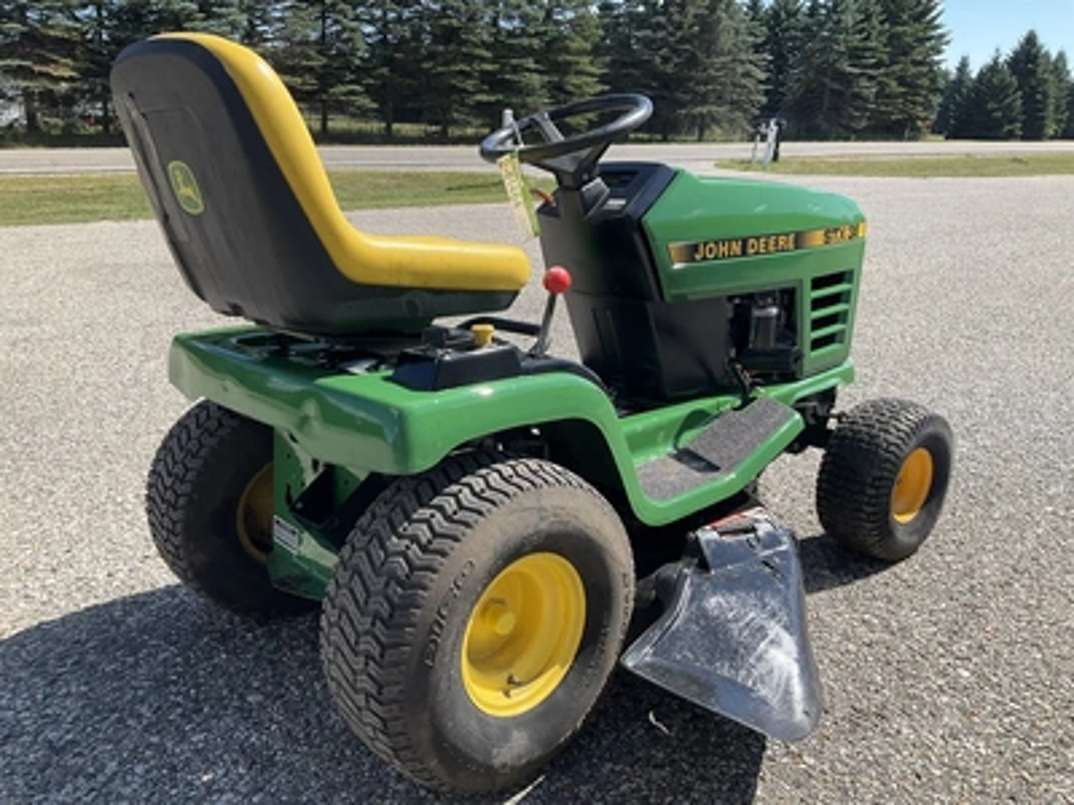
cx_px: 537
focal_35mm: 29
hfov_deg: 61.7
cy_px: 402
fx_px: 900
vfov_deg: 48.2
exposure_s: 1/1144
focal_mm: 3
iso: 25
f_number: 1.8
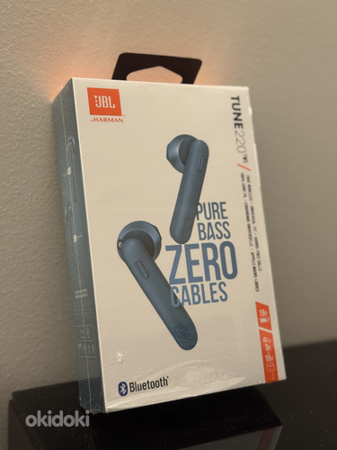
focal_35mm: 48
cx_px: 168
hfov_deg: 30.3
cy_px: 225
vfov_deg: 39.7
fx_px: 623
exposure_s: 1/33
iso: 250
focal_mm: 6.76
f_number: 1.78
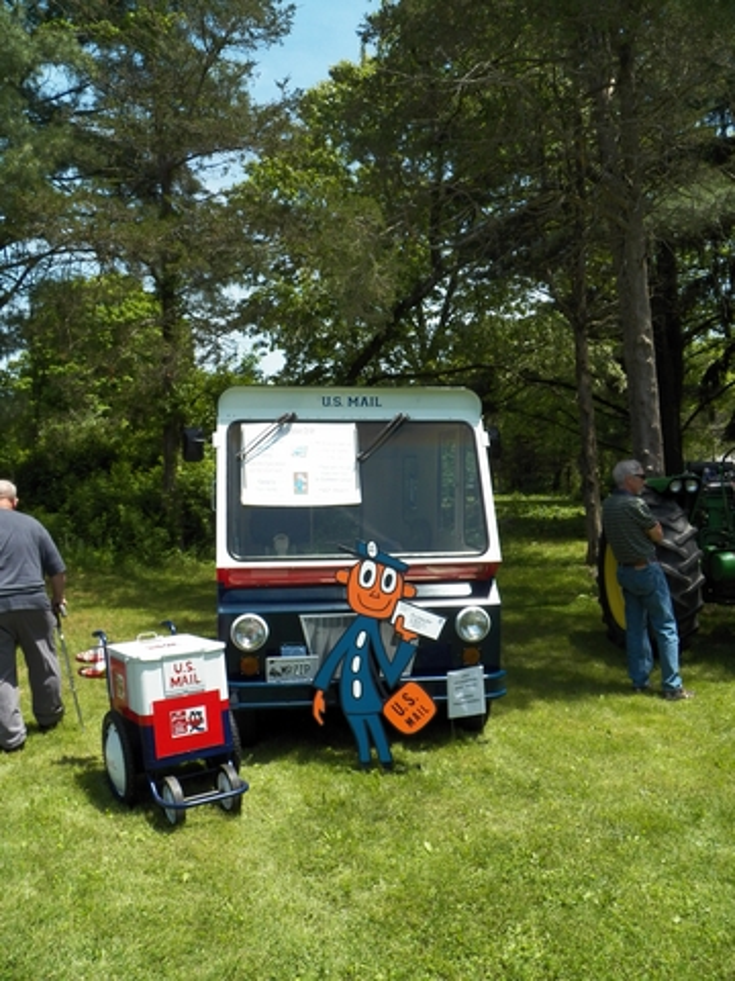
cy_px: 490
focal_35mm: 28
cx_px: 368
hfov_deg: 49.7
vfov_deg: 63.4
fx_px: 793
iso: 125
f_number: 4
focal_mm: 4.9
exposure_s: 1/1000
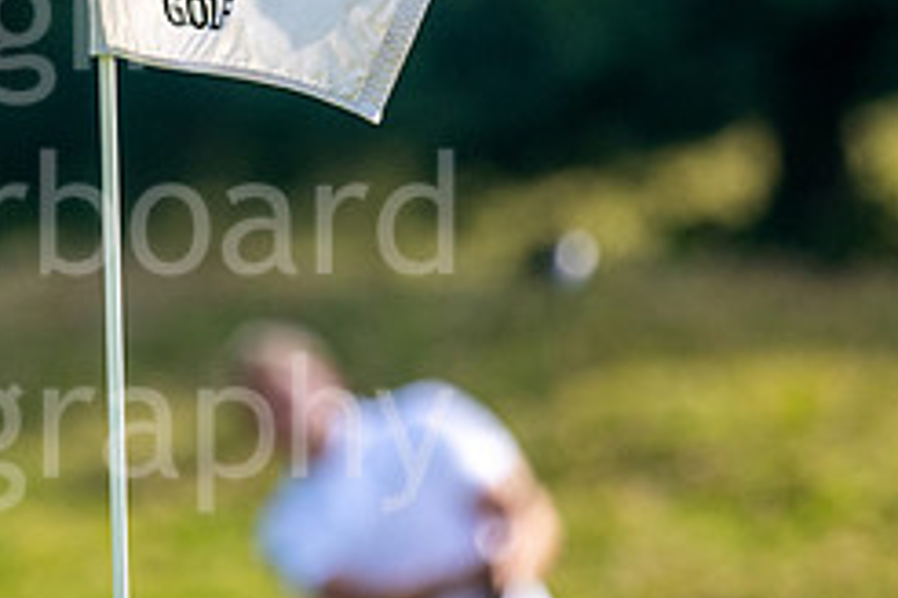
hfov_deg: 1.6
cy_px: 105
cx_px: 11
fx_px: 32276
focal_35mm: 1294
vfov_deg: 1.1
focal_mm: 300
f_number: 4
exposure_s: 1/1250
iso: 200
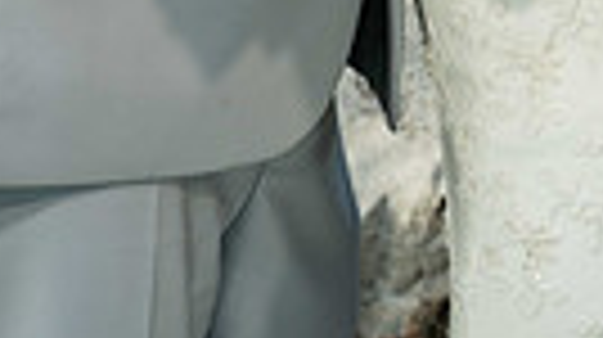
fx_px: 3434
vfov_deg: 5.3
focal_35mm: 215
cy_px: -617
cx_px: 315
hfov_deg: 10.0
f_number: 4.5
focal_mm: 61
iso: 500
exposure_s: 1/500
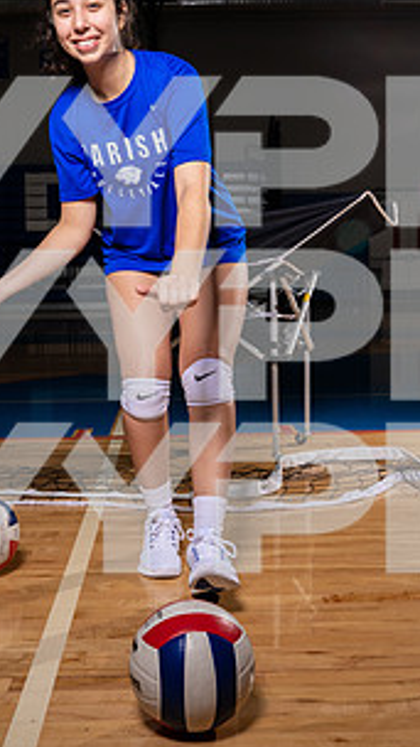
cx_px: 192
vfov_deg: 45.4
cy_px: 327
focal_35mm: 45
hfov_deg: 26.5
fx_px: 891
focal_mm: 29
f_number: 8
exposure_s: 1/250
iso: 400
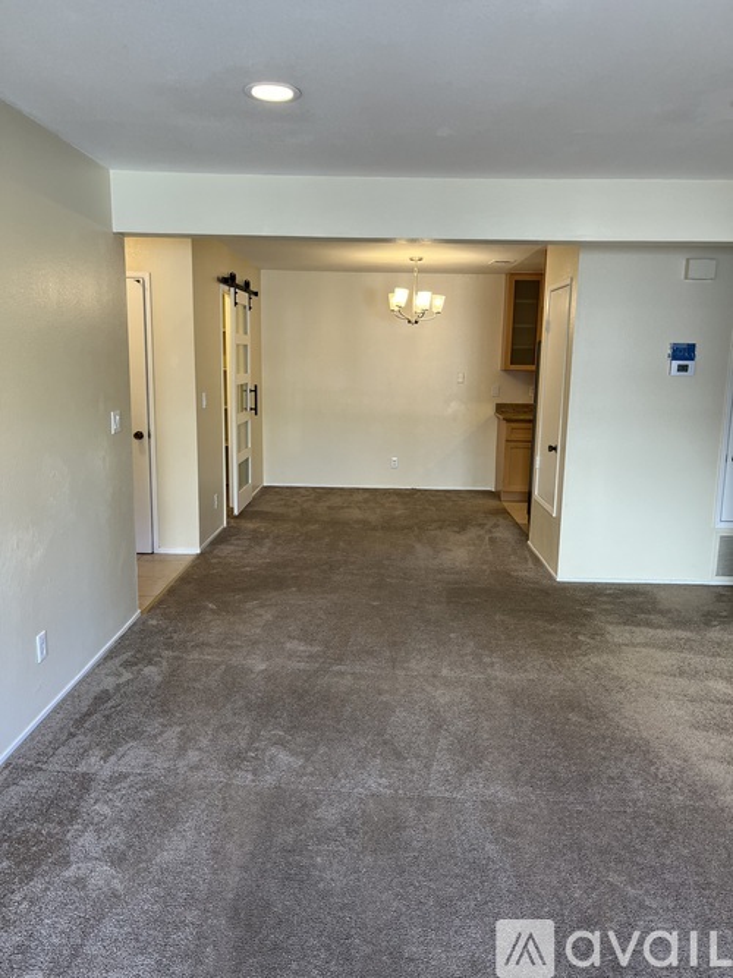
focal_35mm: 26
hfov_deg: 53.0
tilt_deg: -10.1
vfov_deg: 67.3
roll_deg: -2.6
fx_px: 734
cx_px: 366
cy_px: 489
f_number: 1.6
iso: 100
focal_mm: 5.1
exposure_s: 1/117
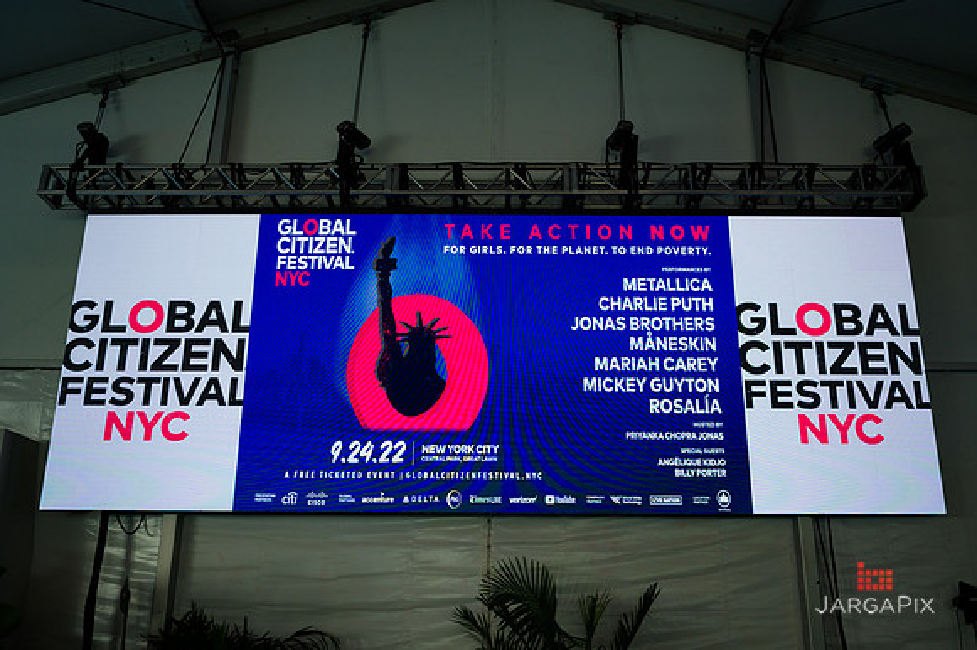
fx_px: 841
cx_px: 488
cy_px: 325
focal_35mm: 31
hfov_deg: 60.3
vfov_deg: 42.3
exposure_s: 1/400
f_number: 3.2
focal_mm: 31
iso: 640
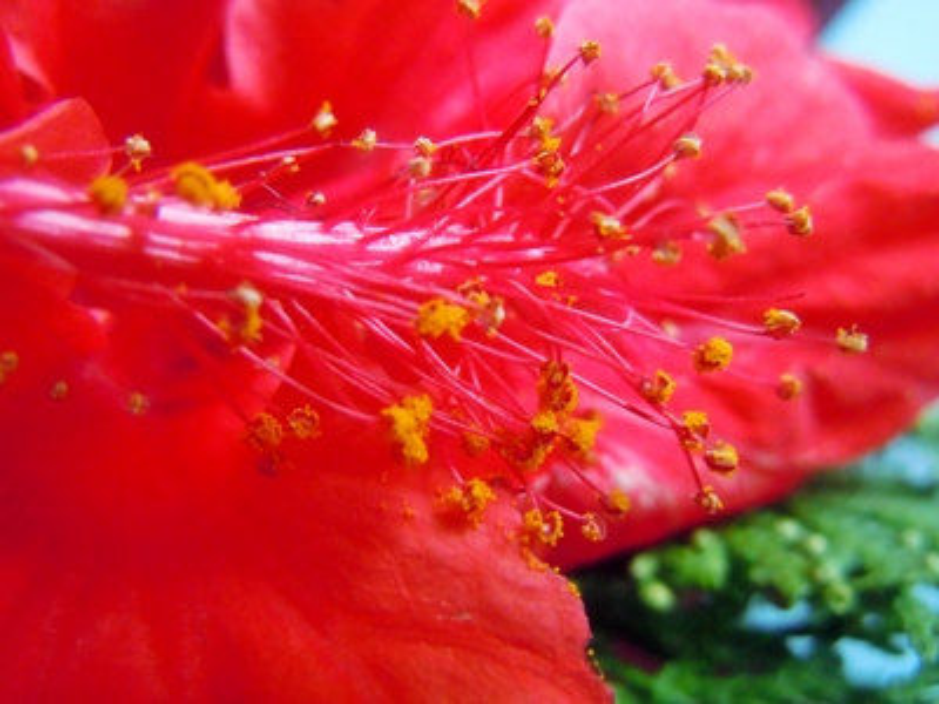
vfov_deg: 46.8
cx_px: 470
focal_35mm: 30
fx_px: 814
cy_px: 352
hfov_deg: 60.0
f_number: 3.5
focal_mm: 5.4
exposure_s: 1/80
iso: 800
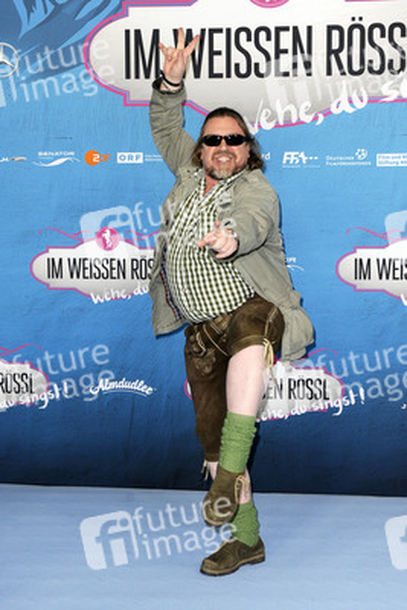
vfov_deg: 30.5
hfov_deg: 20.6
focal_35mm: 66
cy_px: 305
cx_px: 204
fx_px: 1118
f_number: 5
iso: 1000
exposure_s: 1/200
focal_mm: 66
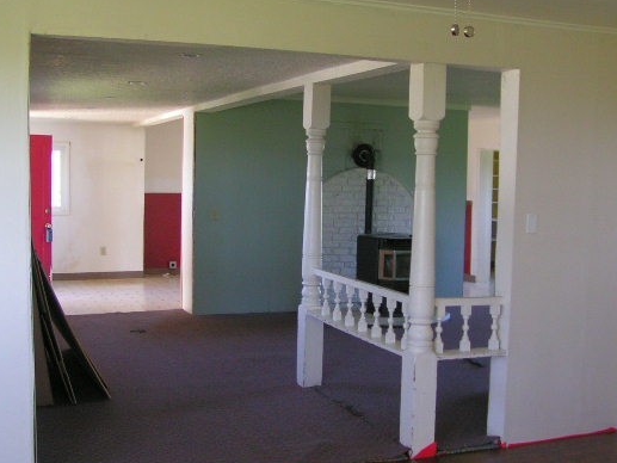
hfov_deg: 40.4
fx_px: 838
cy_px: 243
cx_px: 321
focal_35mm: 47
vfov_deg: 30.9
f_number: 2.8
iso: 160
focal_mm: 5.8
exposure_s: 1/40
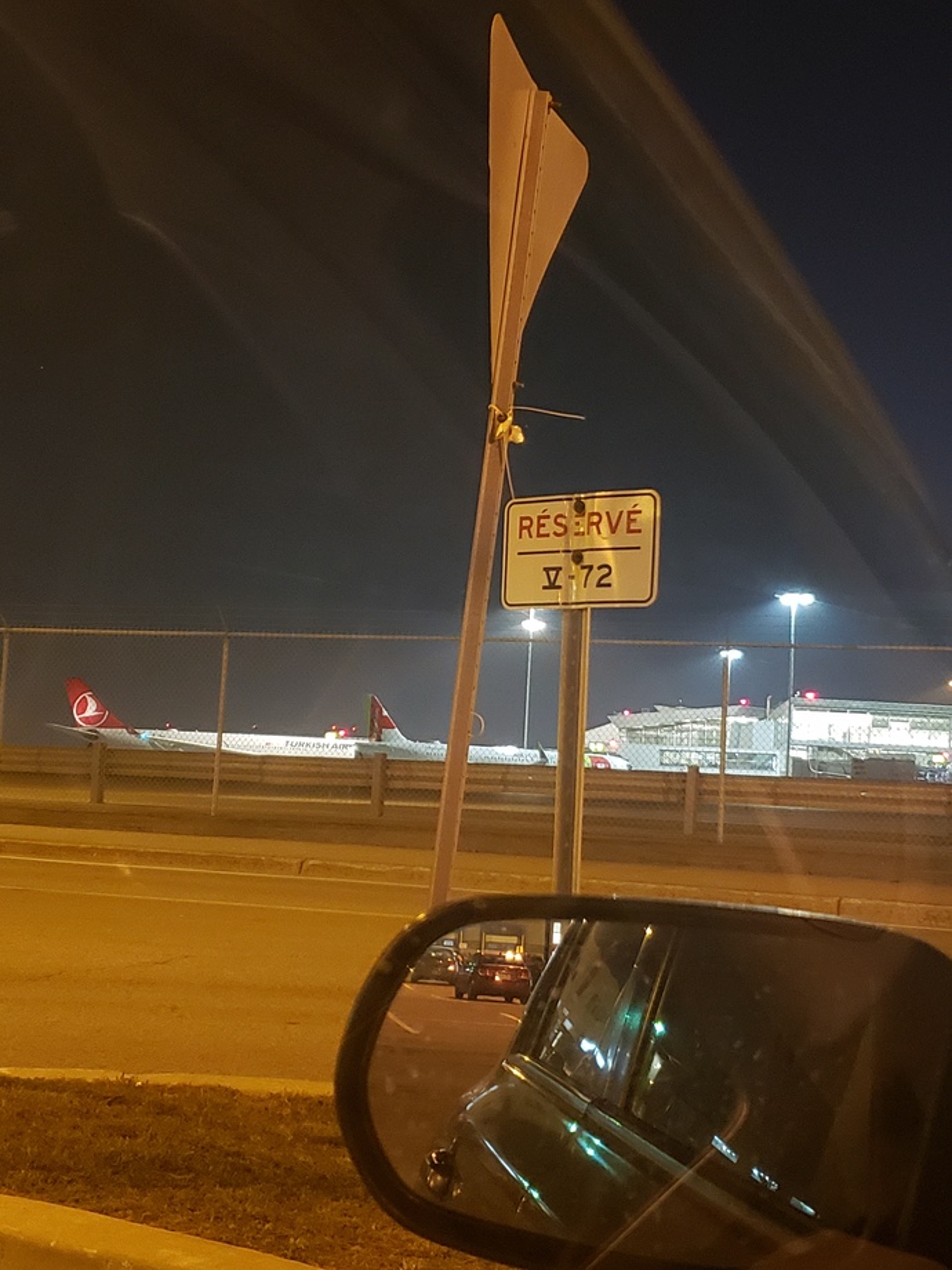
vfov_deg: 67.3
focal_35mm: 26
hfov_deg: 53.1
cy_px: 635
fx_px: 953
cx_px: 476
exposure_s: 1/10
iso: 640
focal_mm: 4.3
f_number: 1.5
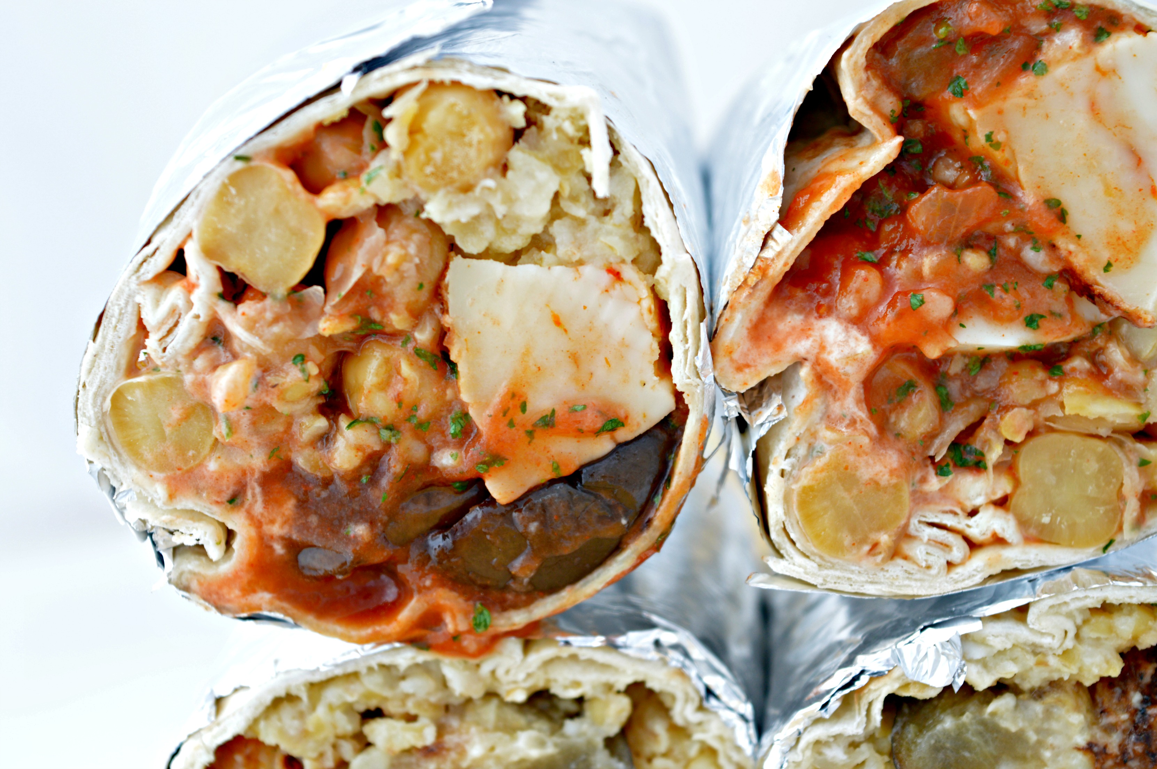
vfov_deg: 16.5
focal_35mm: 82
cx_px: 578
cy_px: 384
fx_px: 2649
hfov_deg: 24.6
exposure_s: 1/60
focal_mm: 55
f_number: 5.6
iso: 200
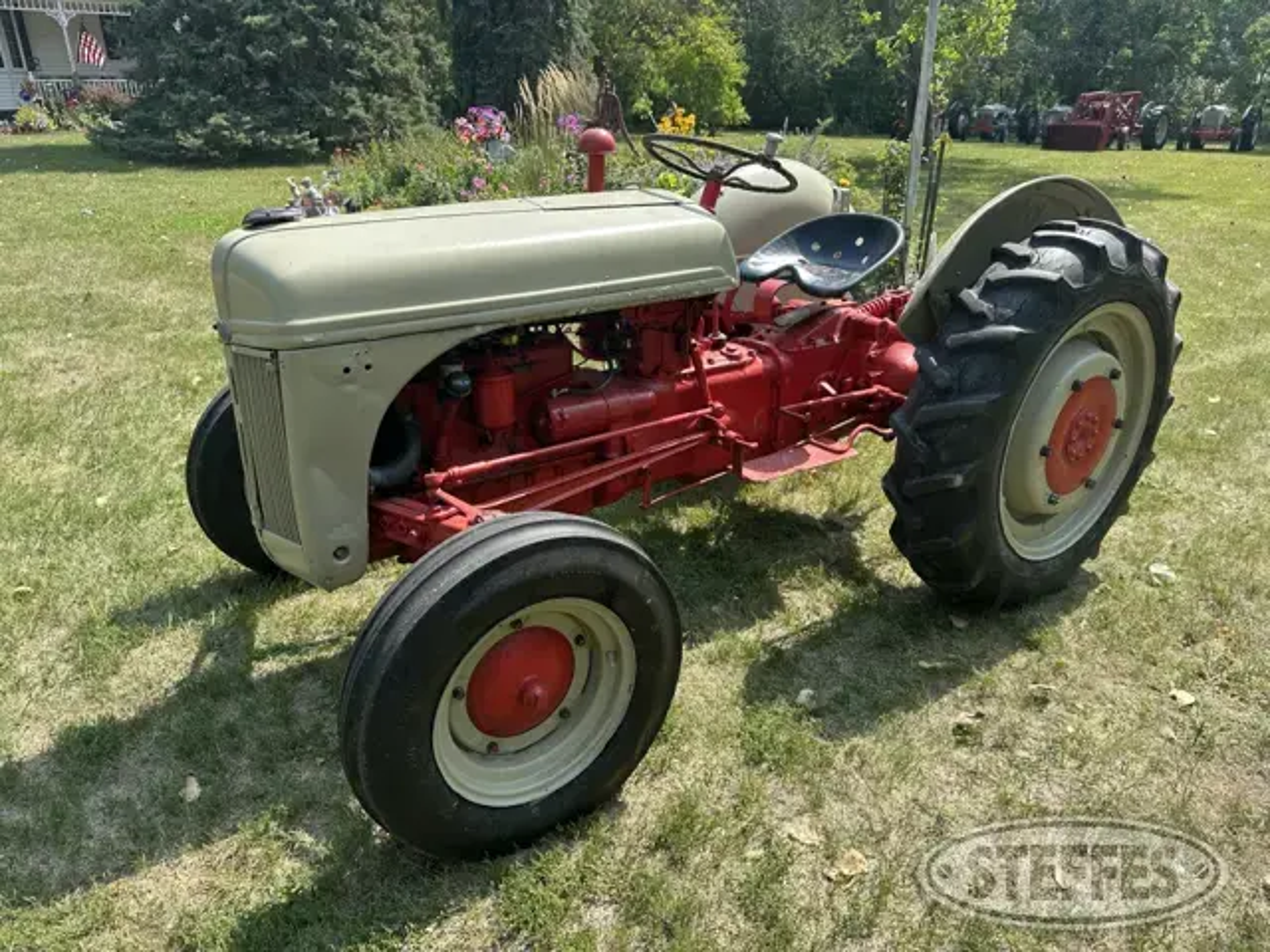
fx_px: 881
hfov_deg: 71.6
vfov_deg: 56.8
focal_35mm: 24
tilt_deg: -24.6
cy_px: 476
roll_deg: +0.4
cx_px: 635
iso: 80
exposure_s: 1/1541
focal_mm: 6.86
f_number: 1.78
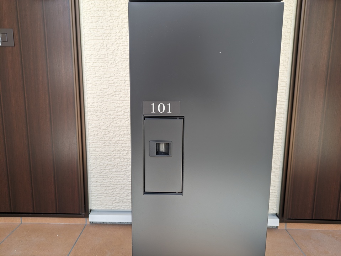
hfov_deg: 69.4
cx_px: 170
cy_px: 128
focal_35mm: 25
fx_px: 246
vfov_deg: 54.9
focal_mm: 5.43
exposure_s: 1/279
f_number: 1.89
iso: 46
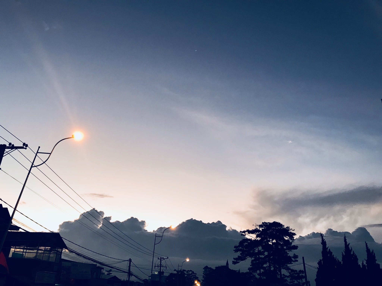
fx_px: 309
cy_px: 143
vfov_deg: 49.7
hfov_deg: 63.4
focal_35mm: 28
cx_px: 191
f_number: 1.8
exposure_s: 1/20
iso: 40
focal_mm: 3.99
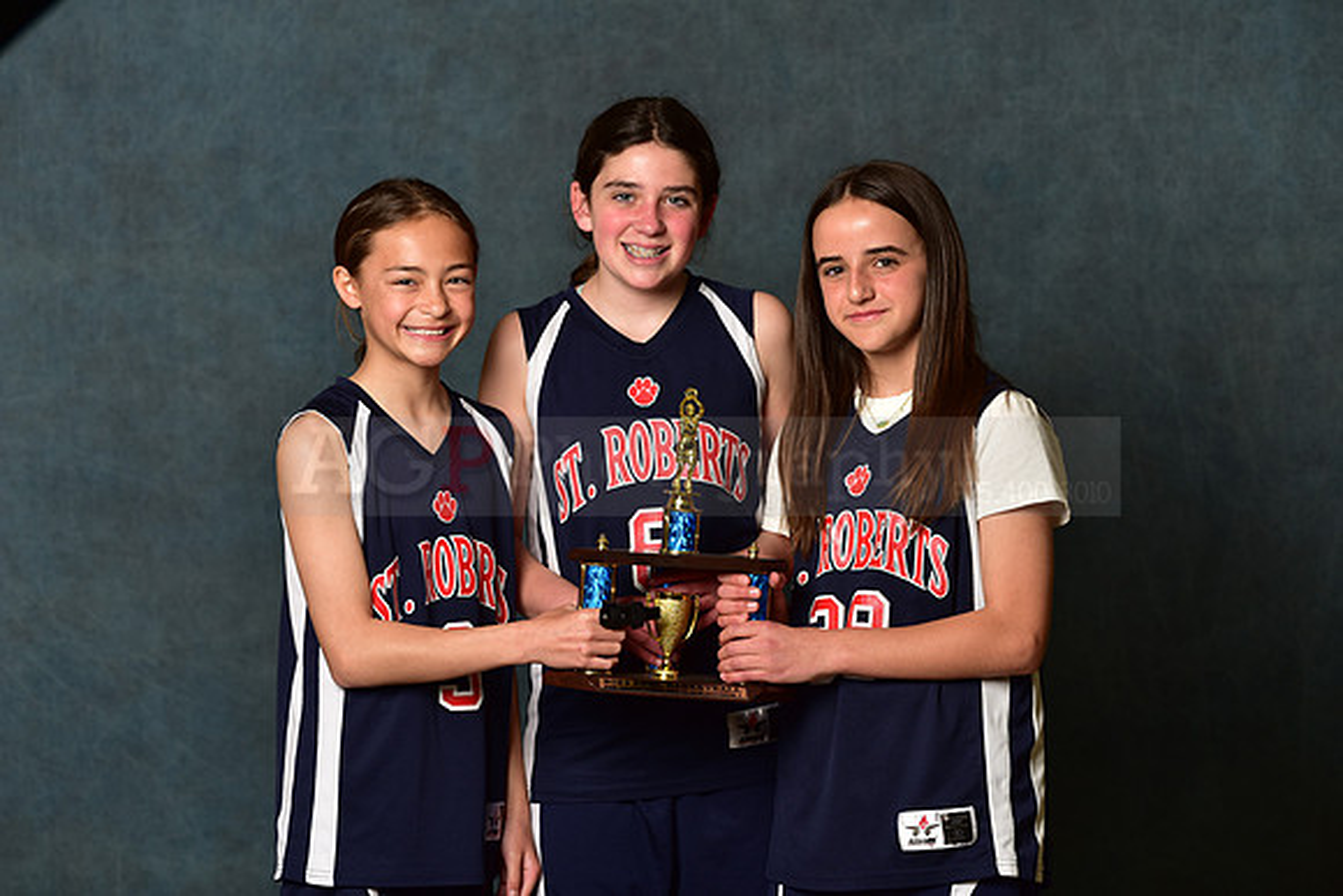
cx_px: 672
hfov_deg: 13.7
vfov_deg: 9.2
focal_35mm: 150
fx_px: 5597
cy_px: 448
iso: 200
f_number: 4.5
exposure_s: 1/200
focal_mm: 150
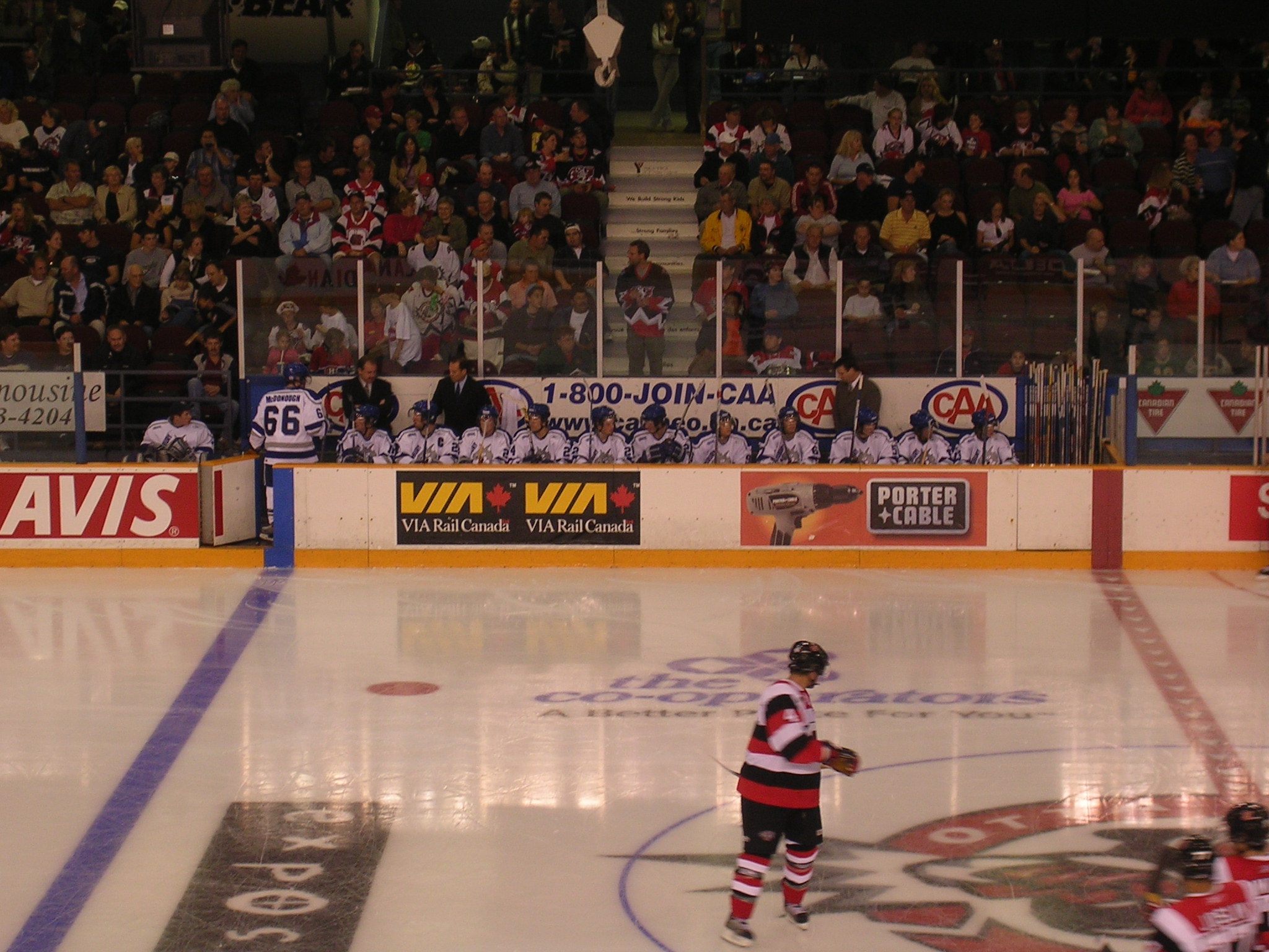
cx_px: 634
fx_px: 4216
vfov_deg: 12.9
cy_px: 476
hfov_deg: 17.1
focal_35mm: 115
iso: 56
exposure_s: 1/30
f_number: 4.9
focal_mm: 17.4
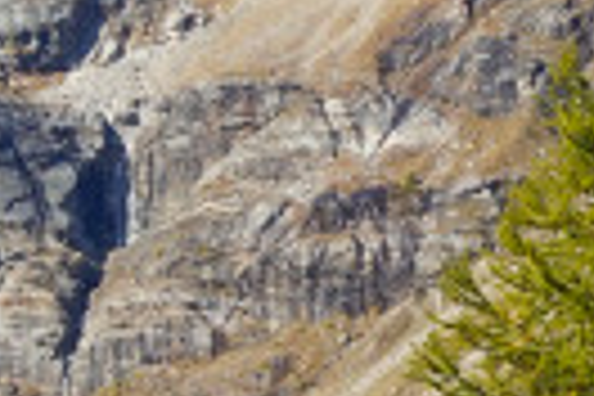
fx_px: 3746
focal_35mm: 227
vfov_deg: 6.0
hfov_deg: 8.4
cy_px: -151
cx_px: -801
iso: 100
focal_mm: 25
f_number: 13
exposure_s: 1/80
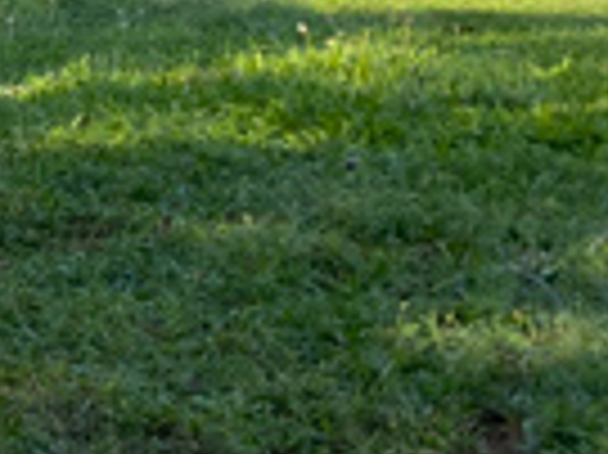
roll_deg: +0.4
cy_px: -252
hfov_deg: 12.7
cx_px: -820
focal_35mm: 123
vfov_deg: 11.5
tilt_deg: +5.1
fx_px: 2158
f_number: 1.8
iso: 32
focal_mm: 4.25
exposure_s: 1/1182
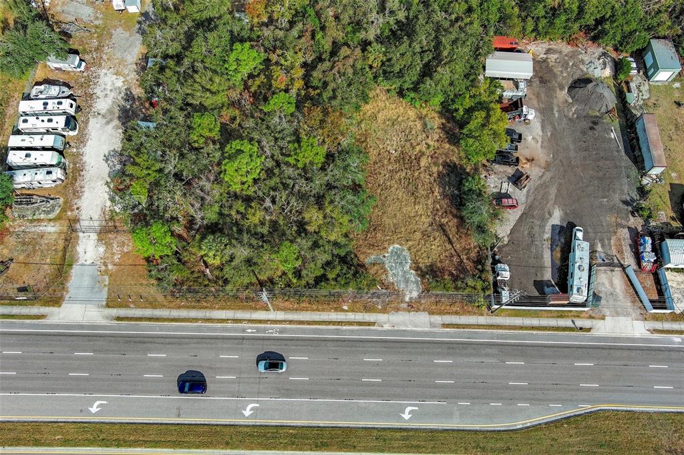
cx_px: 342
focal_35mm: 29
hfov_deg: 63.7
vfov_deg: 44.9
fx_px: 551
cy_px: 228
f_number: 2.8
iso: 100
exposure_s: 1/1400
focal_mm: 10.57
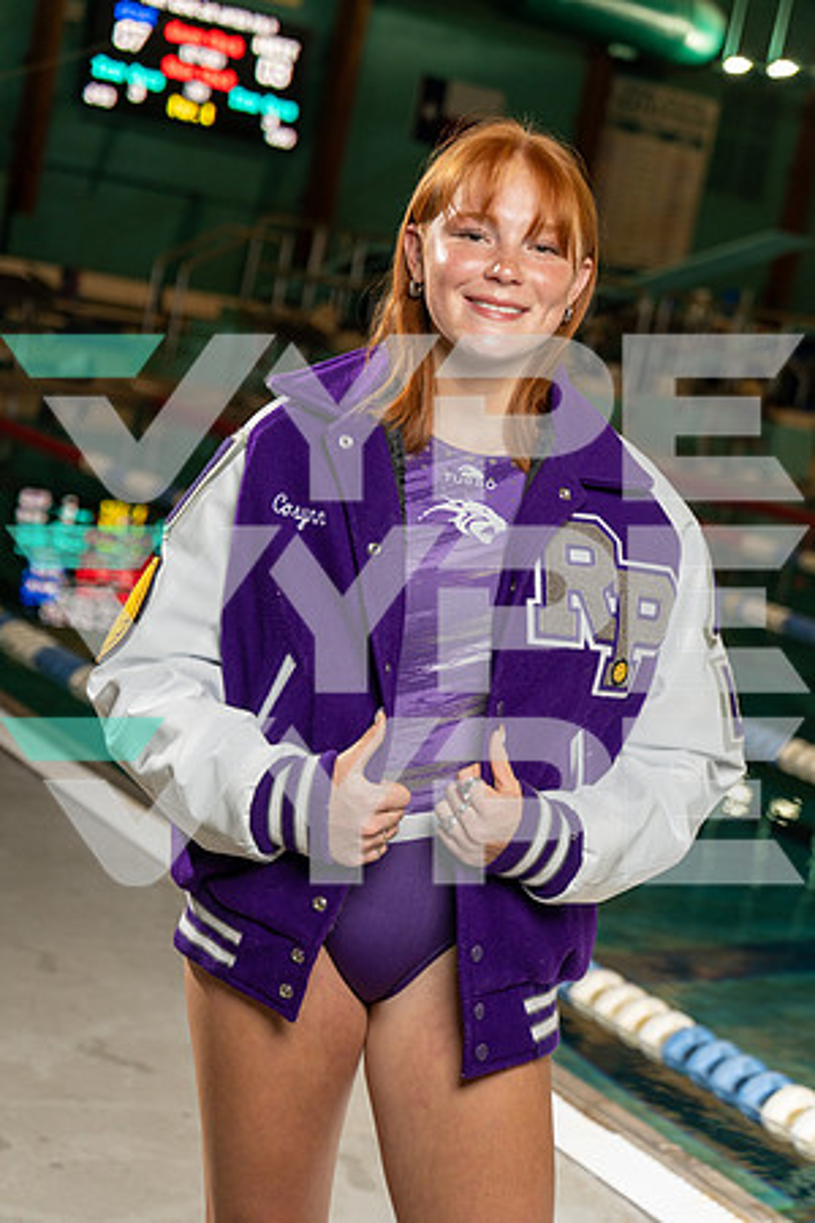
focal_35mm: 64
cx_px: 408
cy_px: 612
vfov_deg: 31.4
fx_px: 2173
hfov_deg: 21.2
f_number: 4
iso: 500
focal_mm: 64
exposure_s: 1/250
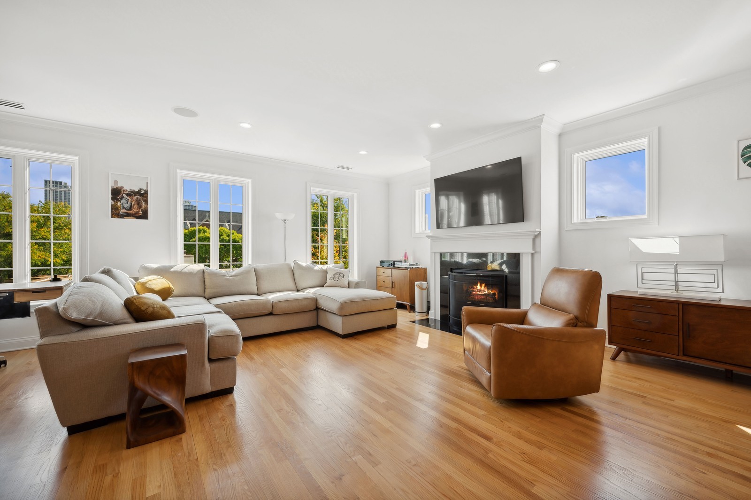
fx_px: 292
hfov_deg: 104.3
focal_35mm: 14
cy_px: 250
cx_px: 376
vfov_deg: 81.1
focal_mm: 14
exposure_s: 1/15
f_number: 10
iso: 100
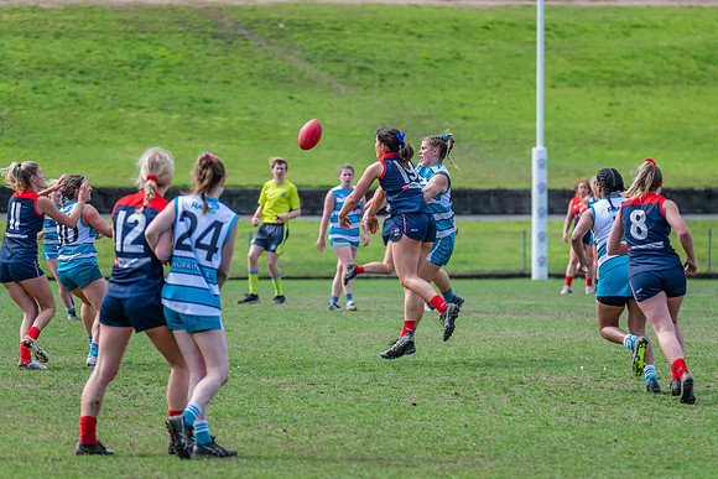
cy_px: 202
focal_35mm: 289
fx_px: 5760
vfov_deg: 4.8
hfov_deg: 7.1
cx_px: 415
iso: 800
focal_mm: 250
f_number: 6.3
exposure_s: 1/1600
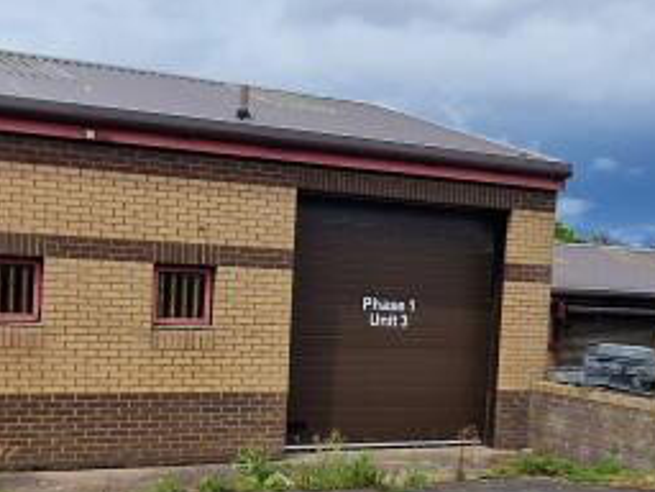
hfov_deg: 36.8
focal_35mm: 52
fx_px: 984
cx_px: 363
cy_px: 387
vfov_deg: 27.5
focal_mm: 2.2
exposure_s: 1/4080
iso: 50
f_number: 2.2
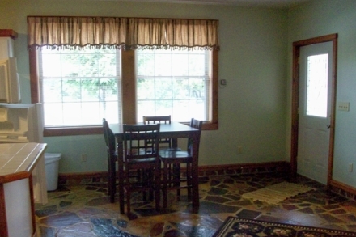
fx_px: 356
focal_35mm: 36
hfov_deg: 53.1
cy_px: 131
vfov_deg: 36.8
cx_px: 178
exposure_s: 1/25.8
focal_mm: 5.7
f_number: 2.8
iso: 160
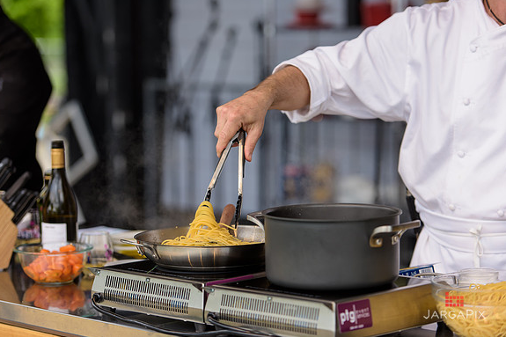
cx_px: 253
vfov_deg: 11.7
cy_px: 168
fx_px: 1644
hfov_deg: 17.5
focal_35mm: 117
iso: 250
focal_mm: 116
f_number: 3.2
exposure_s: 1/1600
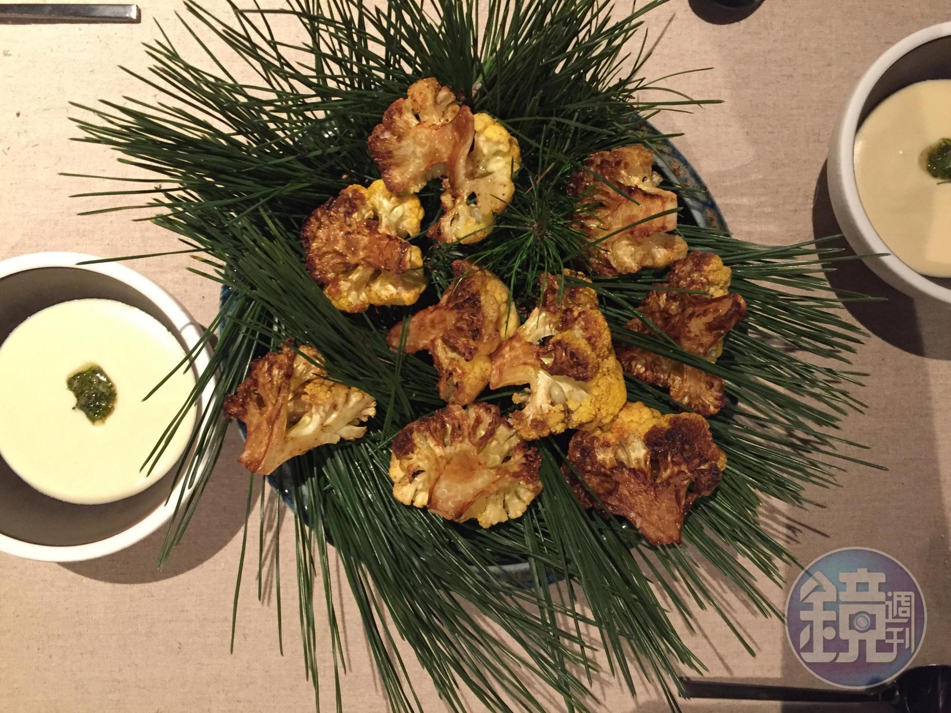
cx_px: 476
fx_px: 797
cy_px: 356
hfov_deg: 61.7
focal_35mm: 29
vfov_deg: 48.2
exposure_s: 1/15
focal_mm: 4.15
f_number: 2.2
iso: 250
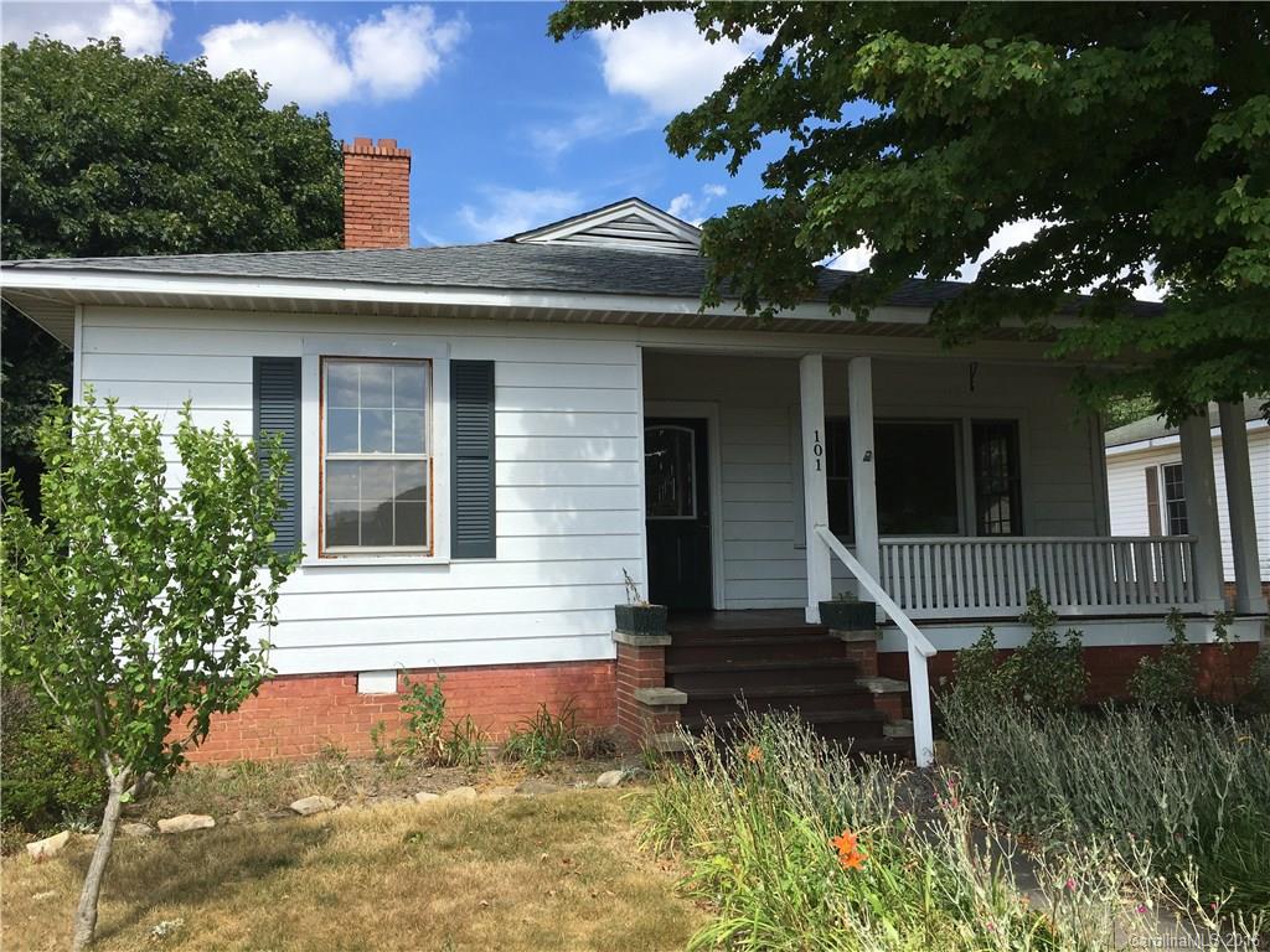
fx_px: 1064
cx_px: 635
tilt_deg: +5.8
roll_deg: +1.2
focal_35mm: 29
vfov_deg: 48.2
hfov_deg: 61.7
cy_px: 476
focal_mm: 4.15
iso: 25
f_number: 2.2
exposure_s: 1/1115
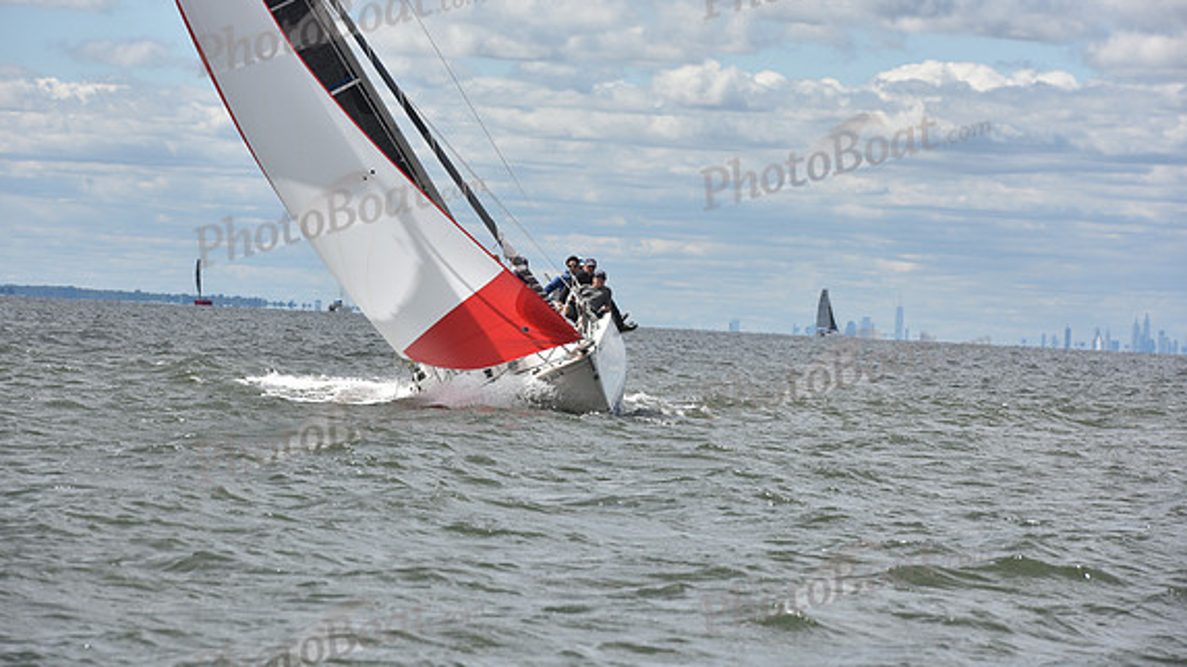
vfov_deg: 5.7
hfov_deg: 10.2
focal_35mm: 212
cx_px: 595
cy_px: 293
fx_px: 6671
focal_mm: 200
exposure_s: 1/800
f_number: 10
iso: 250
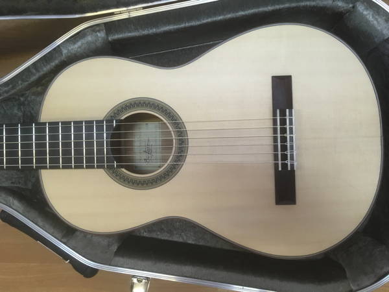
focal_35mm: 29
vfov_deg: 48.2
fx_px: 326
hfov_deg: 61.7
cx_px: 194
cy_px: 146
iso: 125
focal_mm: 4.15
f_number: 2.2
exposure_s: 1/33
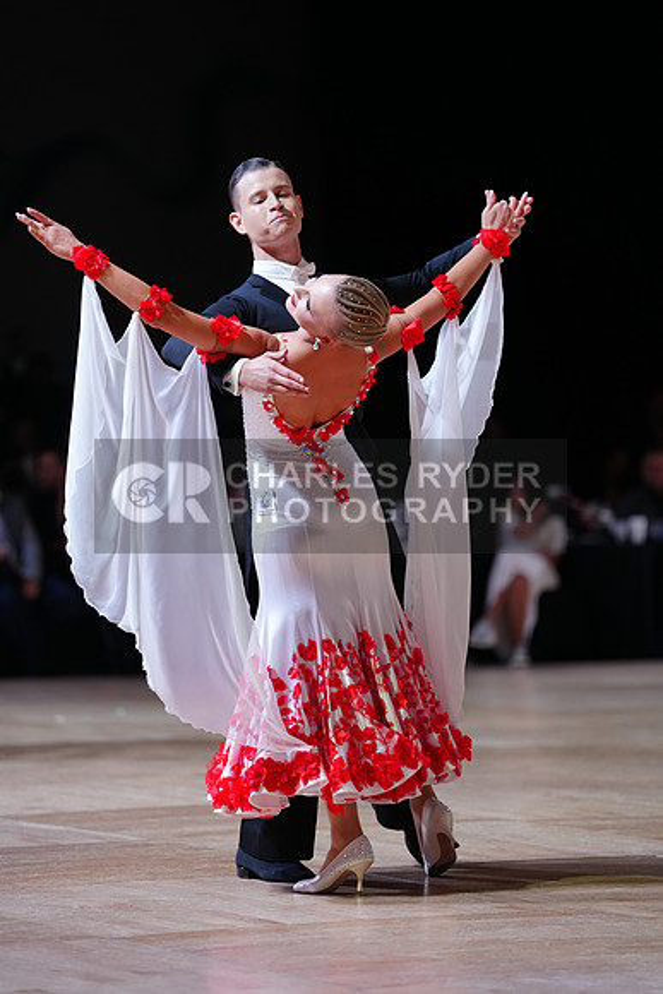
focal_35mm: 155
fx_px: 4279
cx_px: 332
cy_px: 497
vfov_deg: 13.2
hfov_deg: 8.9
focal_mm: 155
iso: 800
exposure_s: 1/500
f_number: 2.8
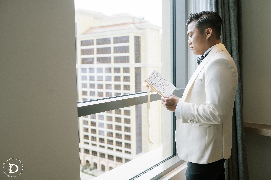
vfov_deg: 37.8
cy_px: 90
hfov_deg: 54.5
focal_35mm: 35
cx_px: 136
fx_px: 263
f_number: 3.5
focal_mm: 35
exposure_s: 1/200
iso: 200
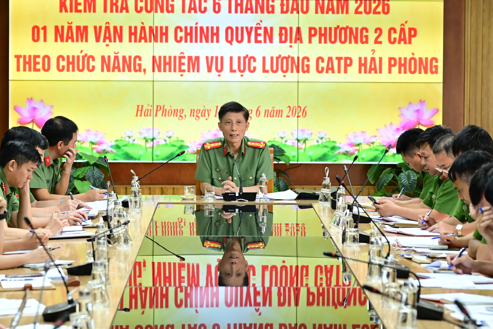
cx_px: 198
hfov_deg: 14.5
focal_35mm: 141
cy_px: 145
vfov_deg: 9.7
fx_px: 1931
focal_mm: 89
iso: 2500
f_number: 4
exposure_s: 1/160
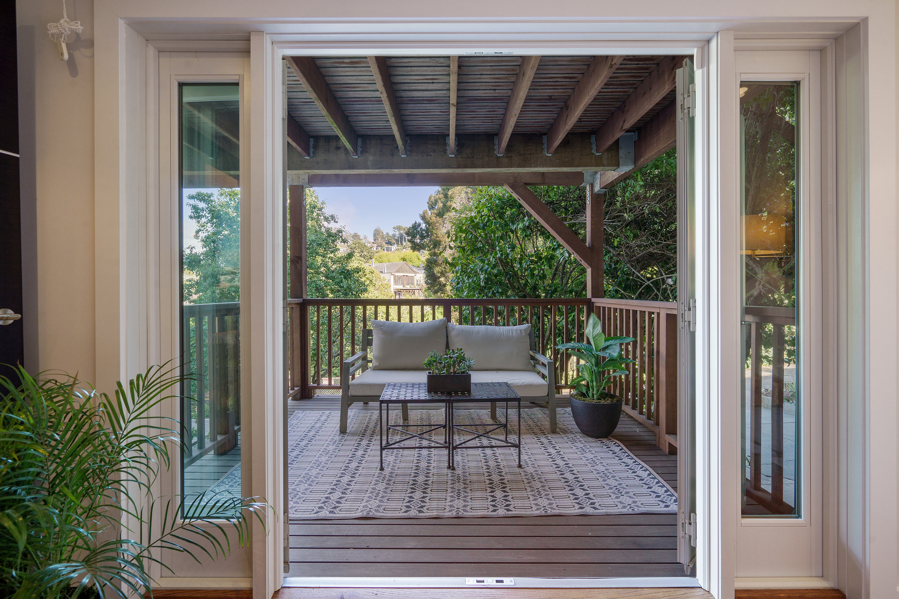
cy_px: 300
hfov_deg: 96.7
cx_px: 450
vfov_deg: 73.7
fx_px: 399
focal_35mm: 16
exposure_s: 1/4
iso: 100
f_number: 9
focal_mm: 16
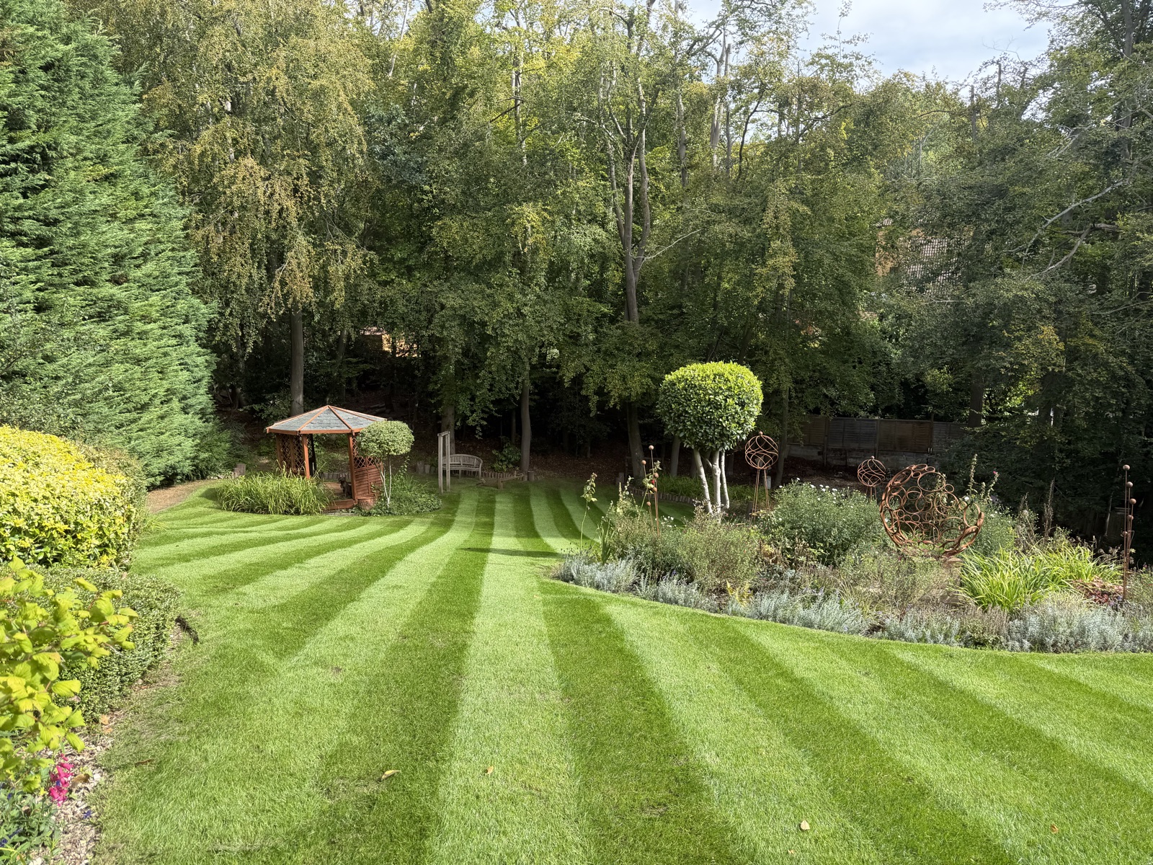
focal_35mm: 24
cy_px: 432
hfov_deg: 71.6
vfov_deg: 56.8
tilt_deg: -7.5
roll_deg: +0.6
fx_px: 799
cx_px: 576
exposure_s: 1/1005
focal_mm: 6.76
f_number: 1.78
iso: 80
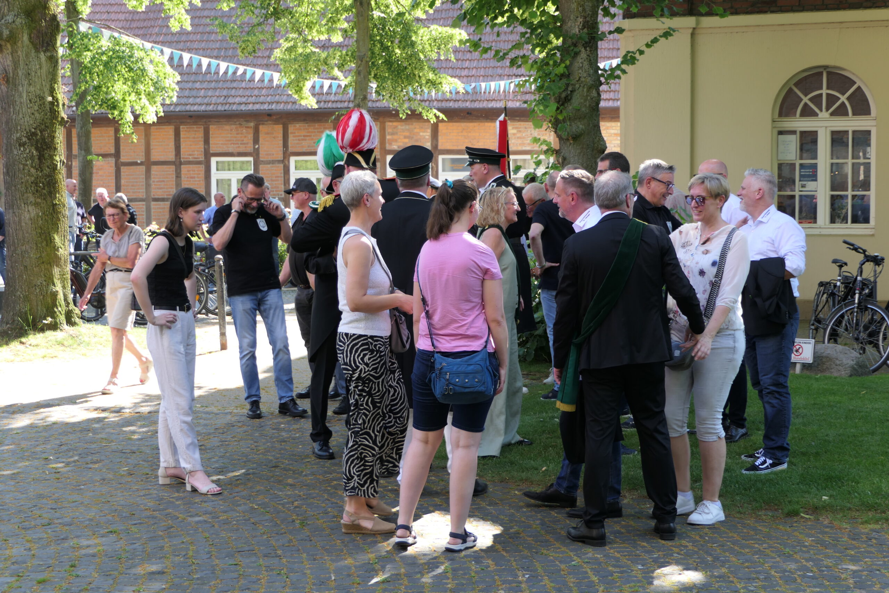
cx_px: 444
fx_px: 1482
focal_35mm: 60
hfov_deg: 33.4
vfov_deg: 22.6
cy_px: 296
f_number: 3.7
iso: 125
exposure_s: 1/100
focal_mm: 22
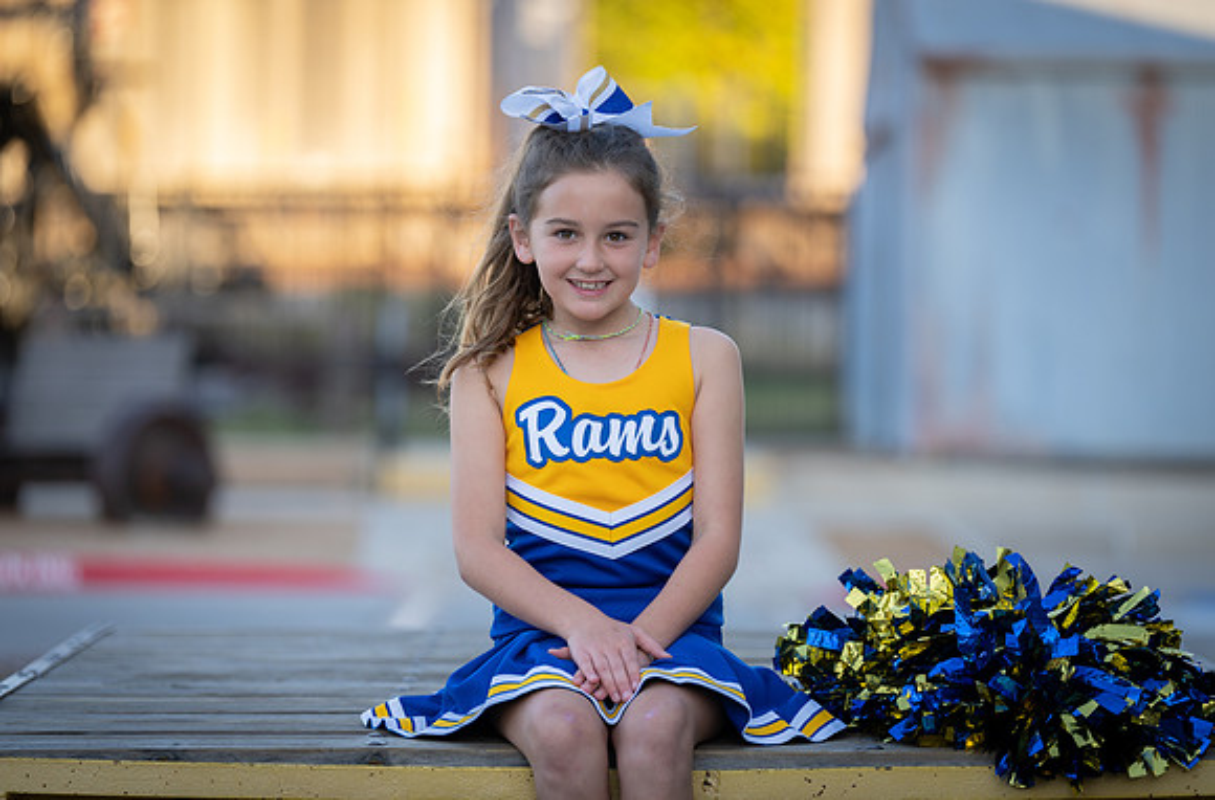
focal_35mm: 150
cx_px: 621
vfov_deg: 9.1
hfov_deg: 13.8
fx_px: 5035
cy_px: 412
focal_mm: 142
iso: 125
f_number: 2.8
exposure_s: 1/320
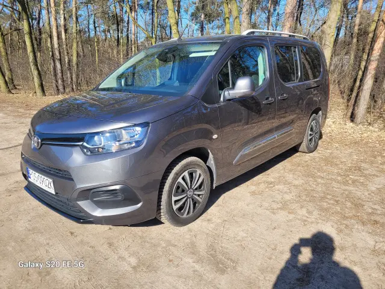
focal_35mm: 26
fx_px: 289
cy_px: 144
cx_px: 192
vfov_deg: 53.1
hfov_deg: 67.3
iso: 40
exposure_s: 1/1038
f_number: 1.8
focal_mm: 5.4
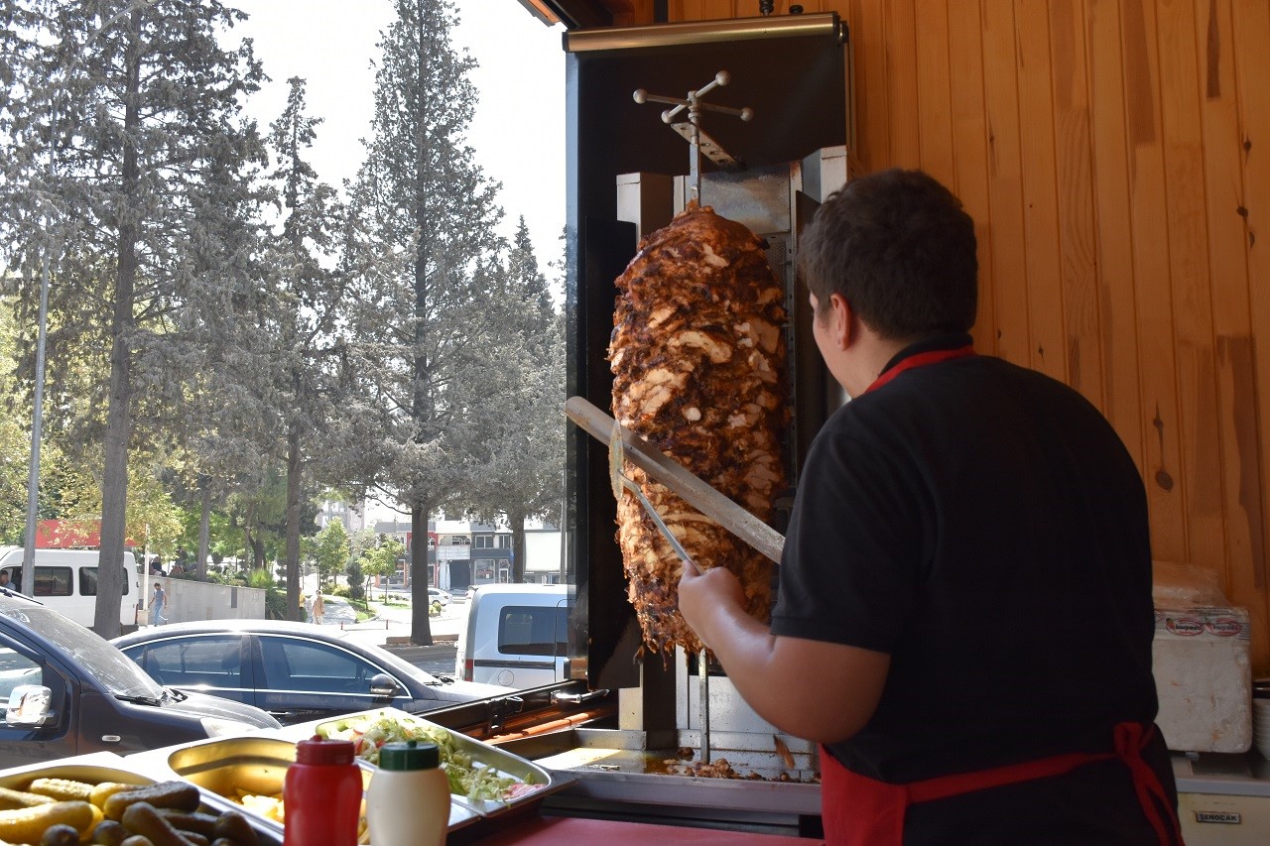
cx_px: 635
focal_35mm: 34
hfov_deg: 55.1
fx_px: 1217
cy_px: 423
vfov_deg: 38.4
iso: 720
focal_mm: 23
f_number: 8
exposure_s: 1/500
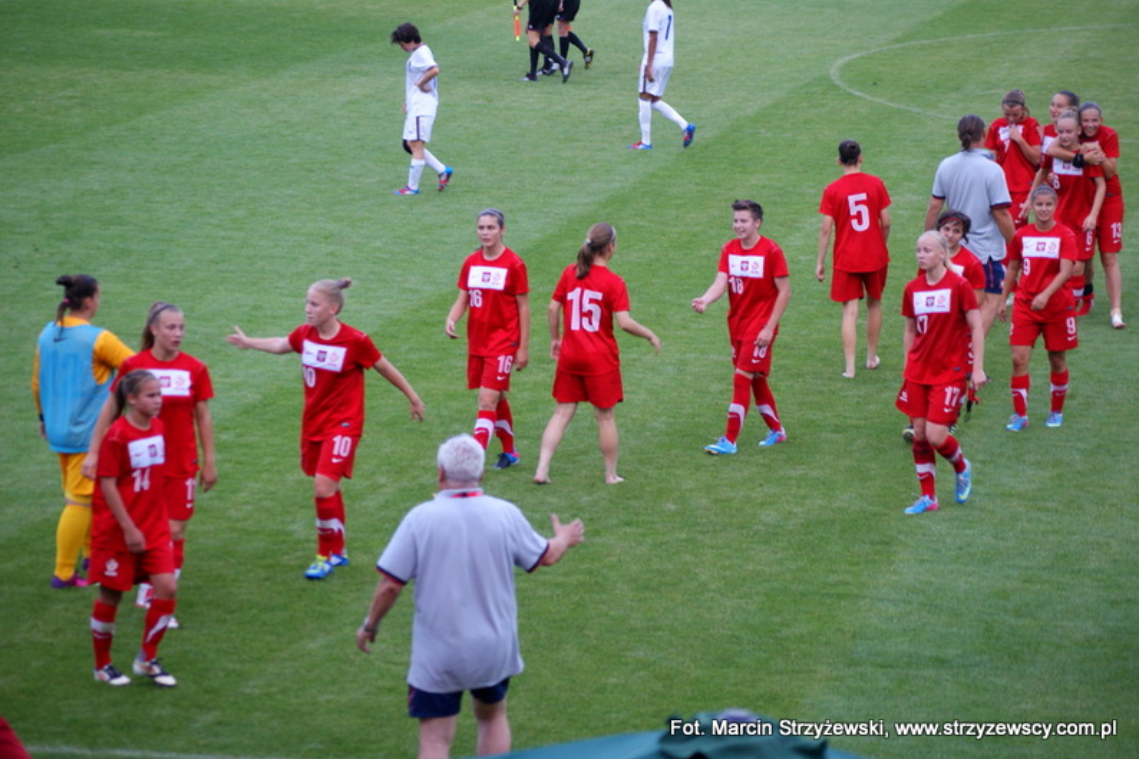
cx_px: 572
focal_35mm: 136
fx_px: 4302
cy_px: 381
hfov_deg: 15.1
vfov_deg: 10.1
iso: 400
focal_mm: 90
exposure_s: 1/160
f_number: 4
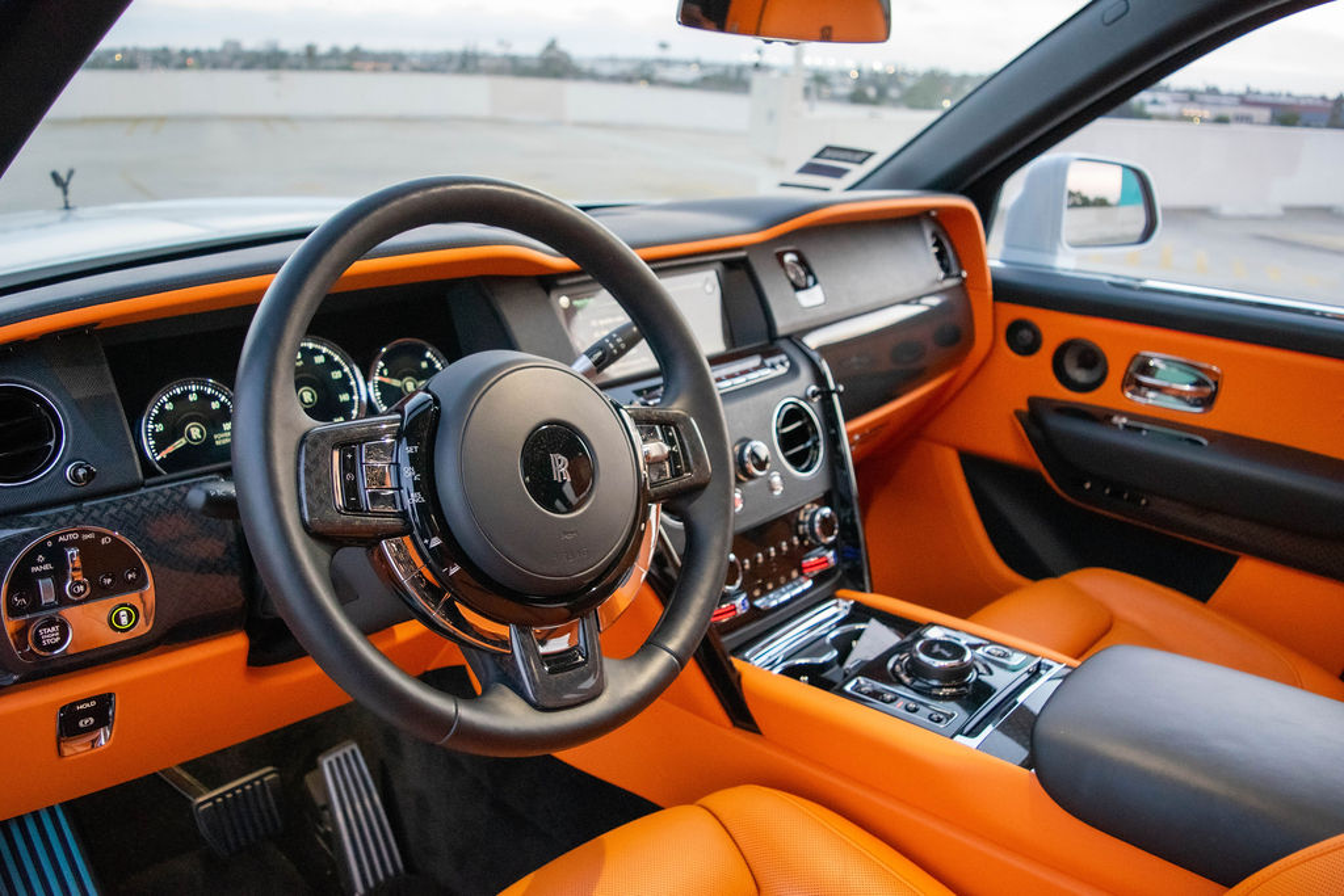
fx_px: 1040
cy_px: 448
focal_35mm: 28
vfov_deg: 46.6
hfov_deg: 65.8
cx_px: 672
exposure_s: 1/60
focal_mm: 18
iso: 2200
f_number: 3.5
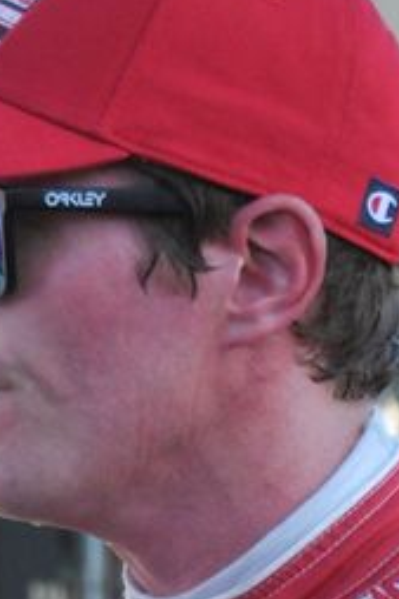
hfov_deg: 6.0
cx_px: 64
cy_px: 804
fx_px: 3779
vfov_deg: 8.9
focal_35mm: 227
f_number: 4.5
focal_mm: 48
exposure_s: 1/2500
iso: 1000
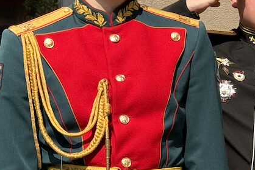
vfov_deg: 7.7
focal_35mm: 179
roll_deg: +1.2
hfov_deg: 11.2
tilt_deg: +1.6
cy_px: 33
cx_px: 335
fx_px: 1268
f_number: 1.78
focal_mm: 6.76
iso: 64
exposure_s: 1/2513
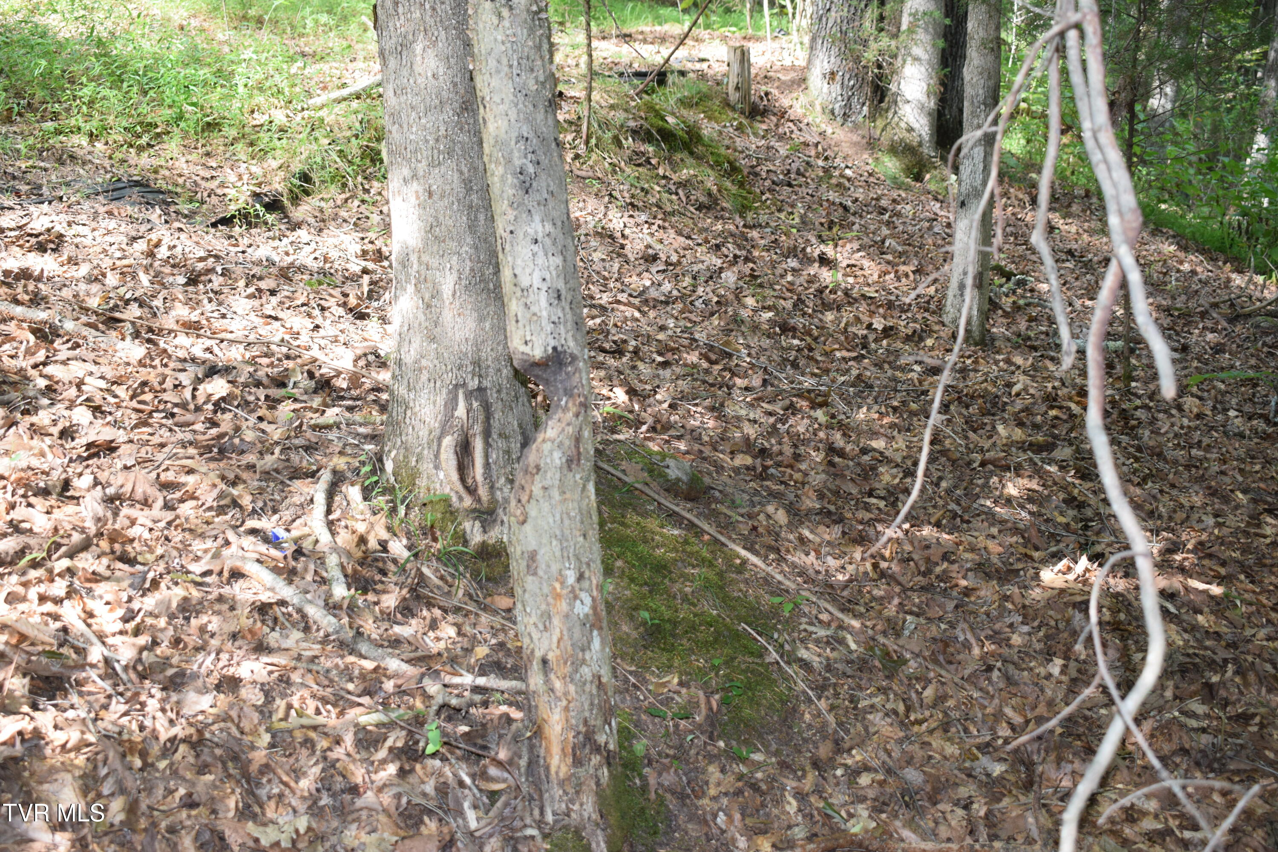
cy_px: 426
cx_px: 639
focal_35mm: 45
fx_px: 1597
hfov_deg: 43.6
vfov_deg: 29.9
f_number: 5.6
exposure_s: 1/125
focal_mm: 30
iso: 800
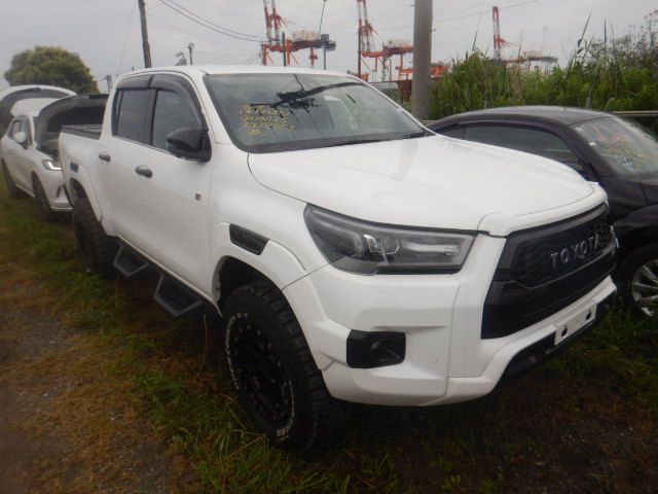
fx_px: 456
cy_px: 247
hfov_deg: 71.6
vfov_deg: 56.8
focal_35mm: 24
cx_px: 329
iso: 125
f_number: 2.8
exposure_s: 1/200
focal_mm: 4.3
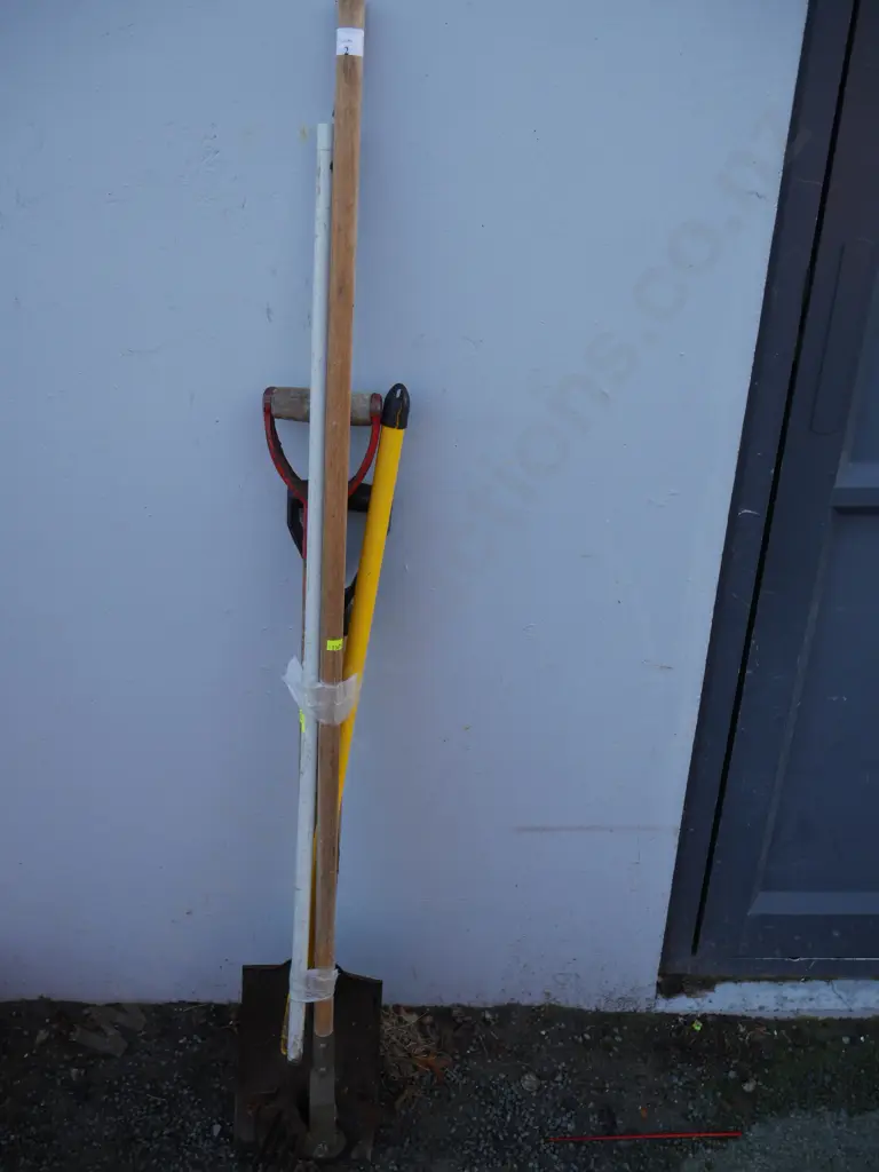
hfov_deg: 46.8
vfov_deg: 60.0
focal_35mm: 30
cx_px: 440
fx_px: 1016
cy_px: 586
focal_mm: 15
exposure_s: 1/125
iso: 200
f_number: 4
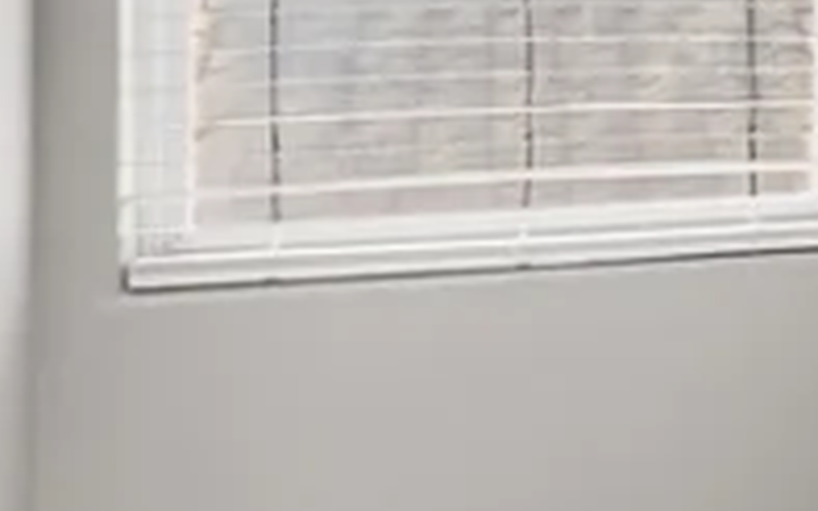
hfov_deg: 18.3
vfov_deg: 14.2
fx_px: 2006
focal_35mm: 90
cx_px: 1462
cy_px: -69
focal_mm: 17
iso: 500
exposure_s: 1/20
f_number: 8
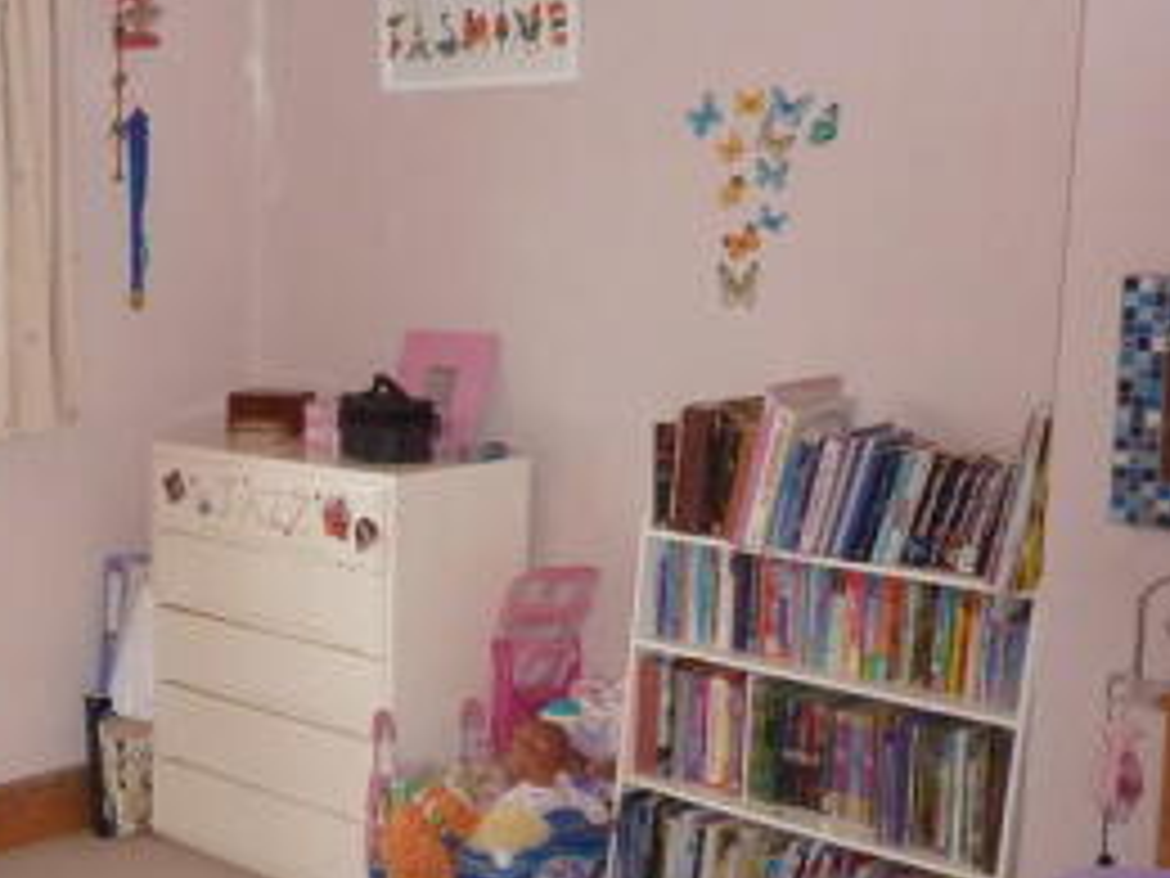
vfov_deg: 26.0
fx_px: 1893
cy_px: 583
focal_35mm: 56
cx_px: 25
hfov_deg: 31.9
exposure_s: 1/30
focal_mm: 4.1
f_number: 3.3
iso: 320
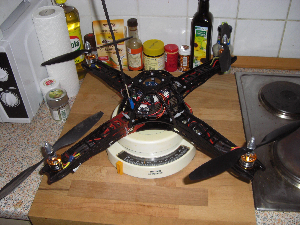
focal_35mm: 38
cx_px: 150
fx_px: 329
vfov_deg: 37.7
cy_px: 112
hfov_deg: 49.0
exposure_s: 1/60
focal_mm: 6.2
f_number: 2.7
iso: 100
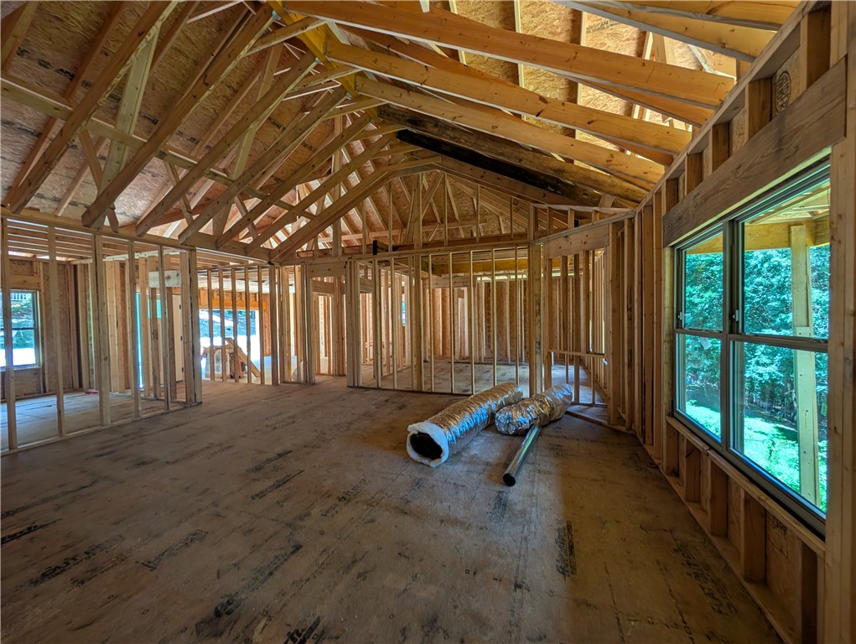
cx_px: 428
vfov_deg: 94.6
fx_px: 297
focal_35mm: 12
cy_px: 322
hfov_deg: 110.5
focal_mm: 2.02
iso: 51
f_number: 1.7
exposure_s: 1/92.9
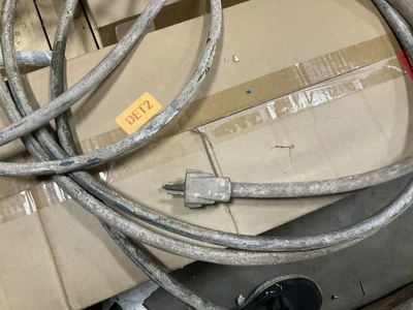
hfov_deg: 61.7
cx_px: 206
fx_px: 346
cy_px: 155
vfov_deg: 48.2
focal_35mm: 29
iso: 200
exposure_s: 1/60
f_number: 1.8
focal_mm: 3
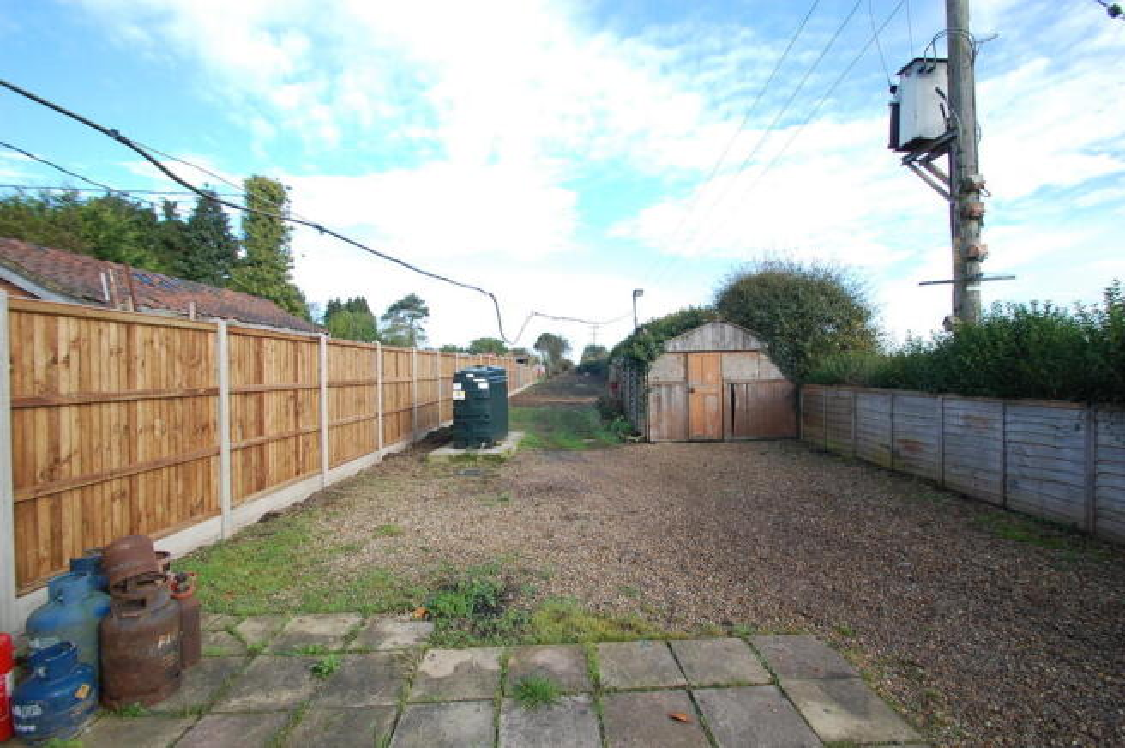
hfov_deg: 100.4
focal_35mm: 15
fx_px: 468
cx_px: 562
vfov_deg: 77.2
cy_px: 374
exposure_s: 1/200
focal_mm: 10
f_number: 7.1
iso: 200
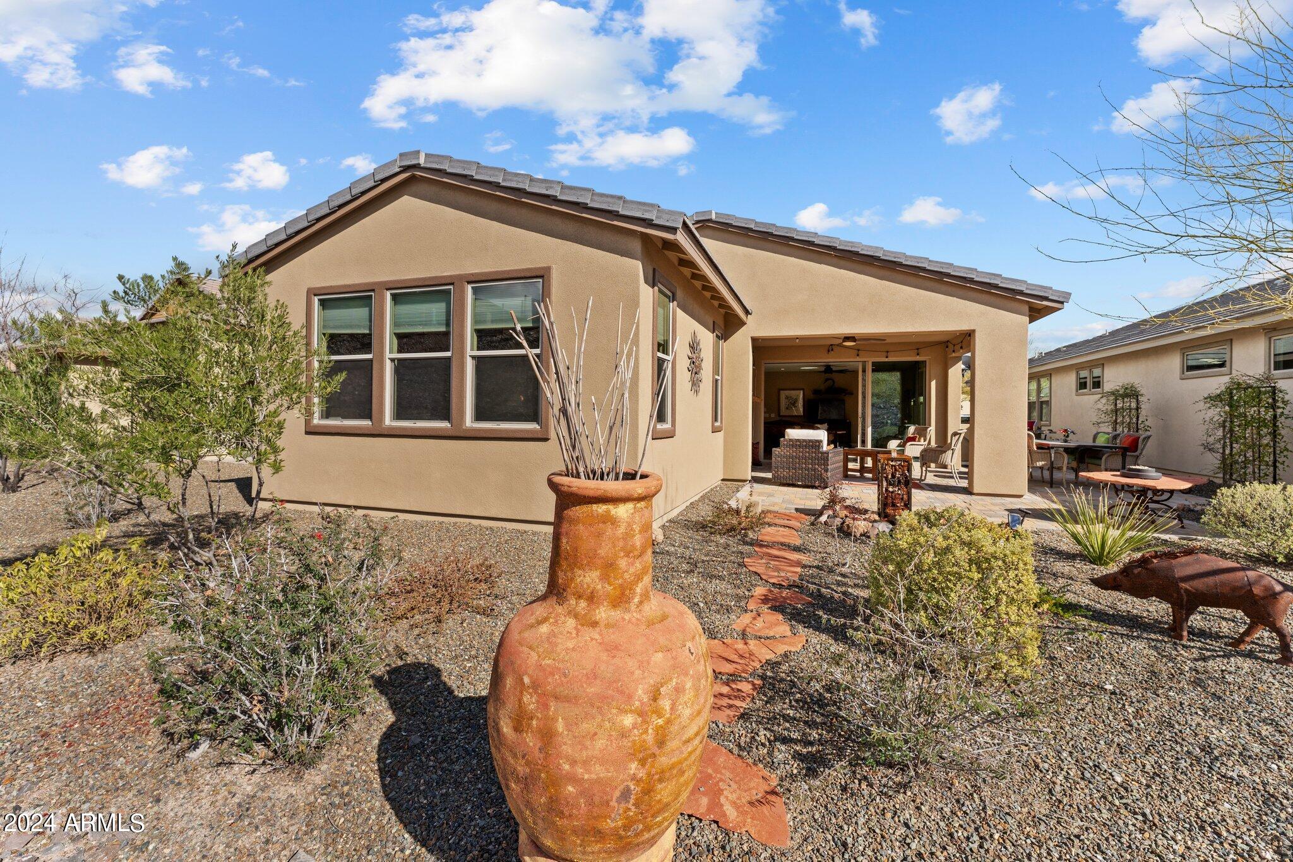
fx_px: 503
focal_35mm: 14
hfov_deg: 104.3
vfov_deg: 81.2
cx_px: 646
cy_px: 431
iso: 400
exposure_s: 1/400
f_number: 8
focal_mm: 14
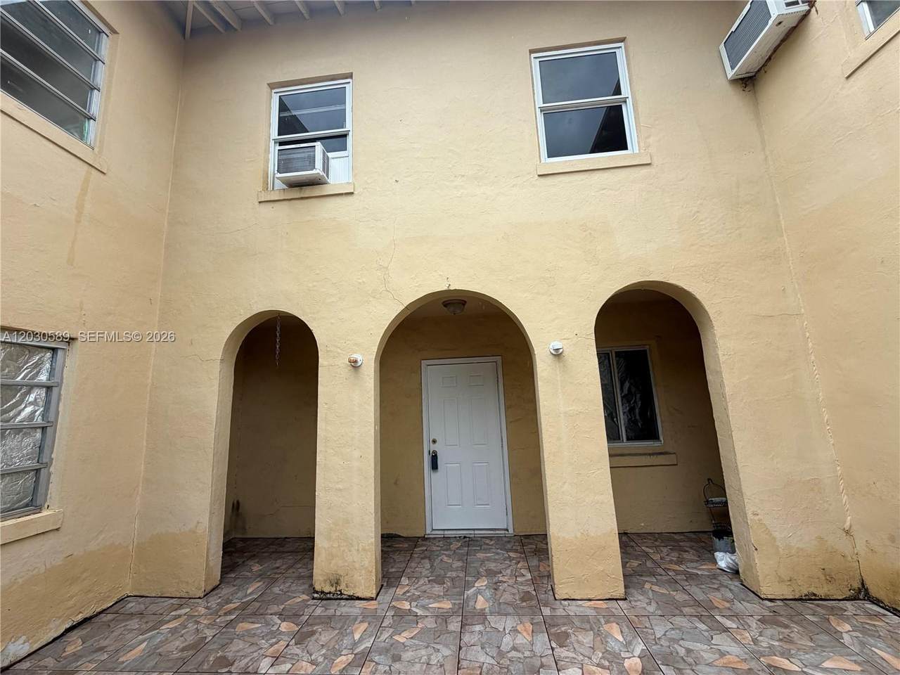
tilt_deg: +8.6
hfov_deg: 102.1
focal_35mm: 14
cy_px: 338
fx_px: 364
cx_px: 450
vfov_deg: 85.7
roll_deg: +2.3
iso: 64
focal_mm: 2.22
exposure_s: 1/472
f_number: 2.2
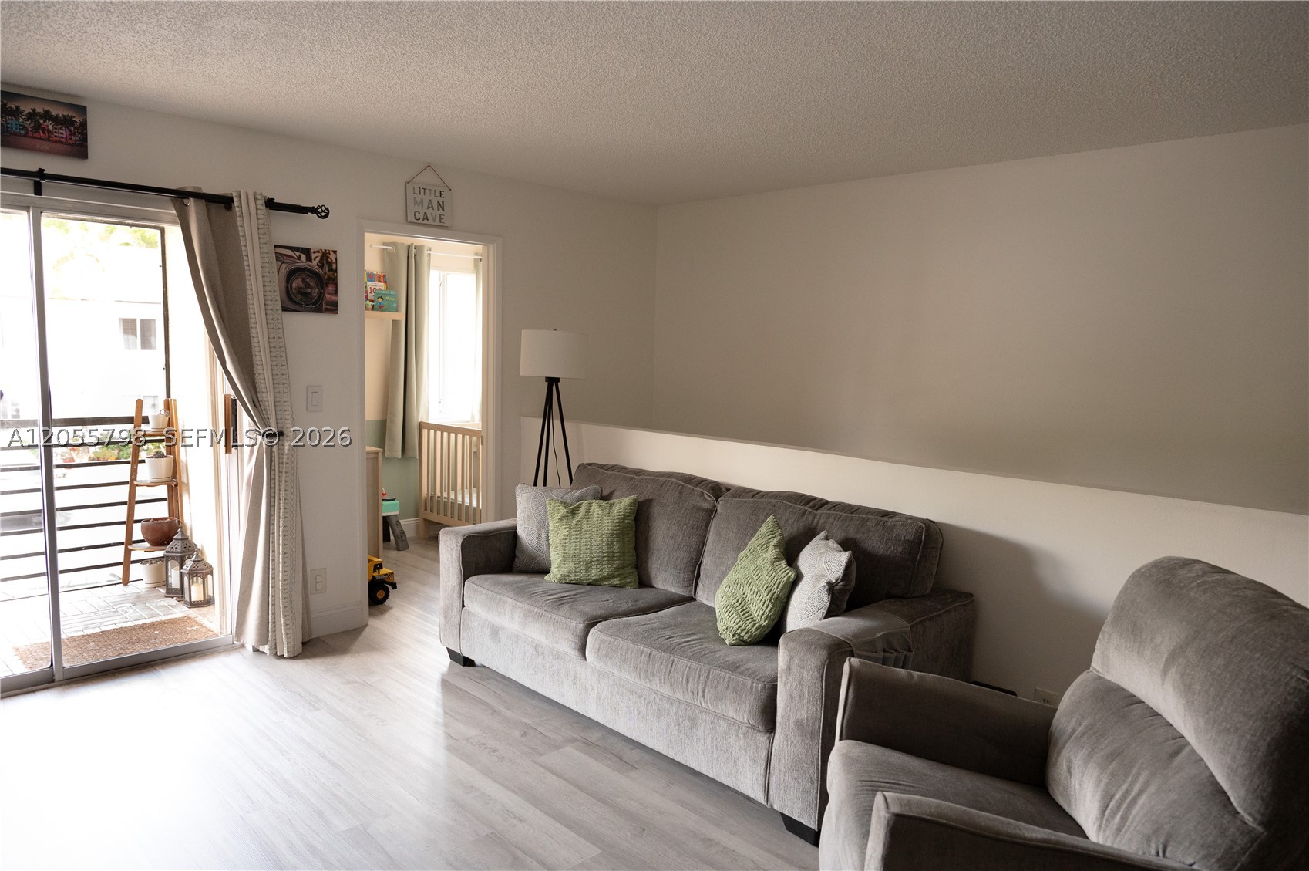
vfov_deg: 53.0
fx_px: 872
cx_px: 654
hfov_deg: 73.8
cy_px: 436
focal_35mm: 24
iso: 3200
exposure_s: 1/80
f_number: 4
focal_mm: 24
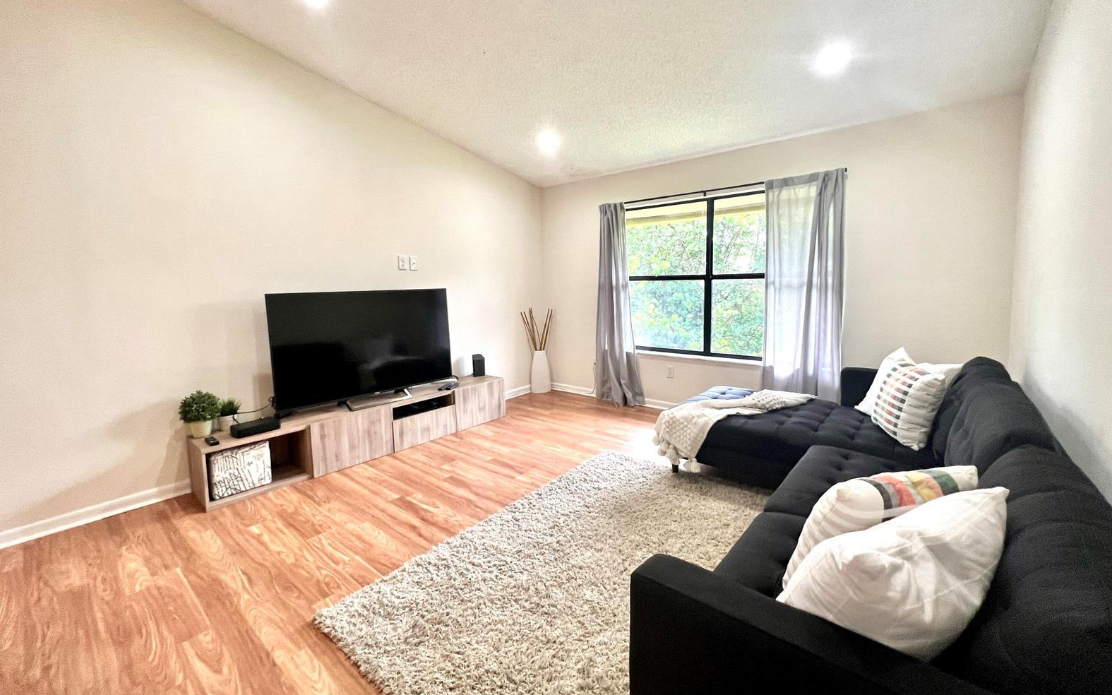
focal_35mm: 14
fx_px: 424
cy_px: 321
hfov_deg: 105.3
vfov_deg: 78.5
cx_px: 557
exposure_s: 1/120
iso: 200
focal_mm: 1.57
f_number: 1.8
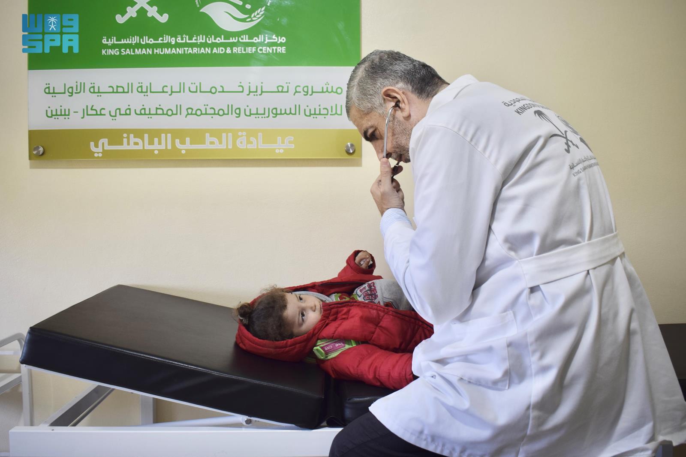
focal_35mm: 33
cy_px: 228
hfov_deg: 57.2
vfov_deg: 40.0
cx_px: 343
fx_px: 629
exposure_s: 1/60
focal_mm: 22
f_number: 4
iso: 400
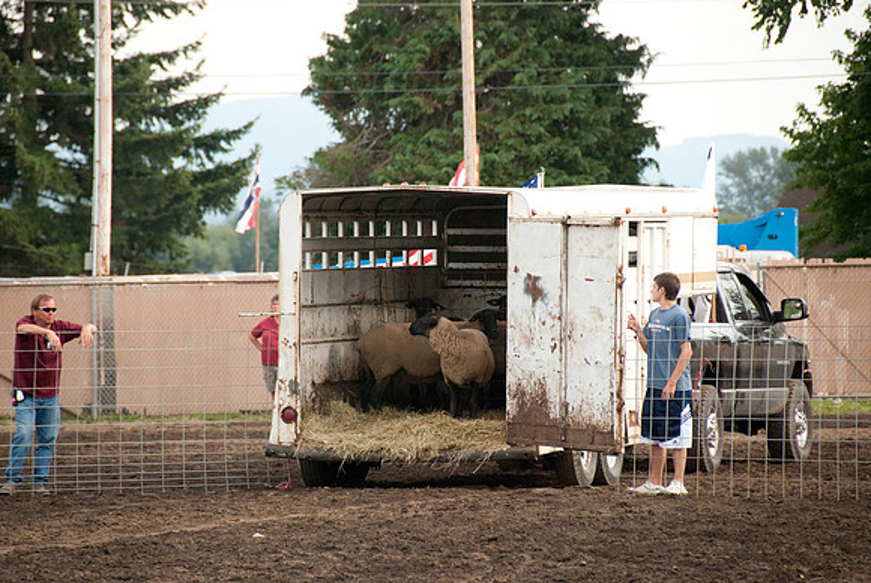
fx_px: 7265
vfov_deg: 4.6
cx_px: 436
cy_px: 292
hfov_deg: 6.9
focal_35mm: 300
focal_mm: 200
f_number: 5.6
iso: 400
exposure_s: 1/250
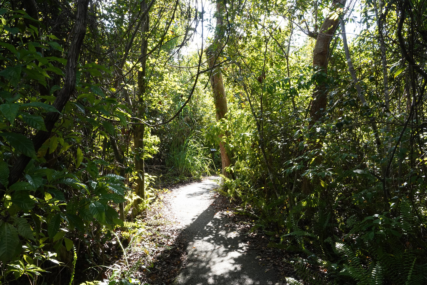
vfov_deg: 43.6
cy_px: 142
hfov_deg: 61.9
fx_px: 356
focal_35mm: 30
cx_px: 214
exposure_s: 1/100
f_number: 18
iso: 1600
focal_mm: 30
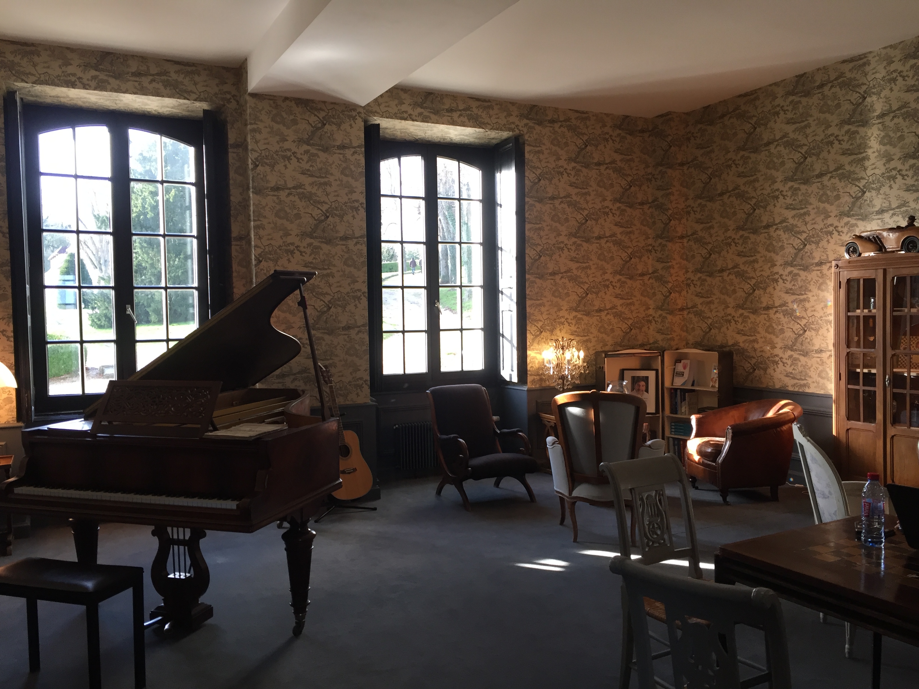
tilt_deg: -2.1
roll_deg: +1.1
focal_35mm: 29
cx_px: 460
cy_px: 344
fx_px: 770
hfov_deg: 61.7
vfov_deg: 48.2
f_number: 2.2
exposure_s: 1/33
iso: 32
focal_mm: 4.15
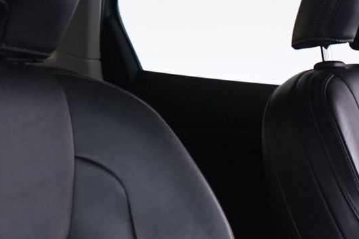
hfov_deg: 14.8
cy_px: 327
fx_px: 1306
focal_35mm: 131
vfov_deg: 10.2
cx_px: 487
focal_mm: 28
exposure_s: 1/10
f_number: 3.5
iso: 1250
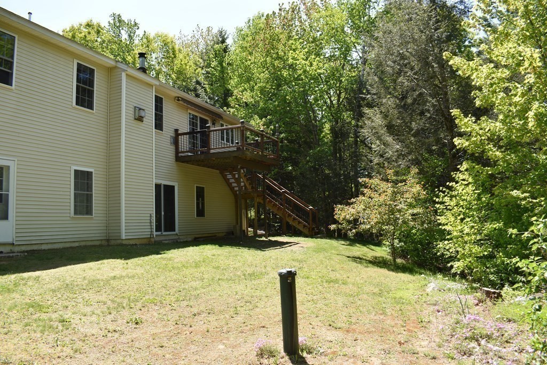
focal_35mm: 27
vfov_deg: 47.9
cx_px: 274
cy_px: 182
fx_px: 410
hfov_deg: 67.4
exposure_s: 1/250
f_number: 7.1
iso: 200
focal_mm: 18
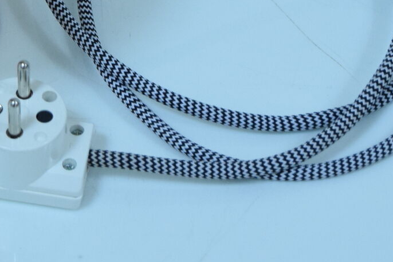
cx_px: 78
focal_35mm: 219
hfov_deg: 9.4
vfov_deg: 6.2
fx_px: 2390
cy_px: -87
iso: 1600
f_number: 5.6
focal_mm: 50
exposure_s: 1/30
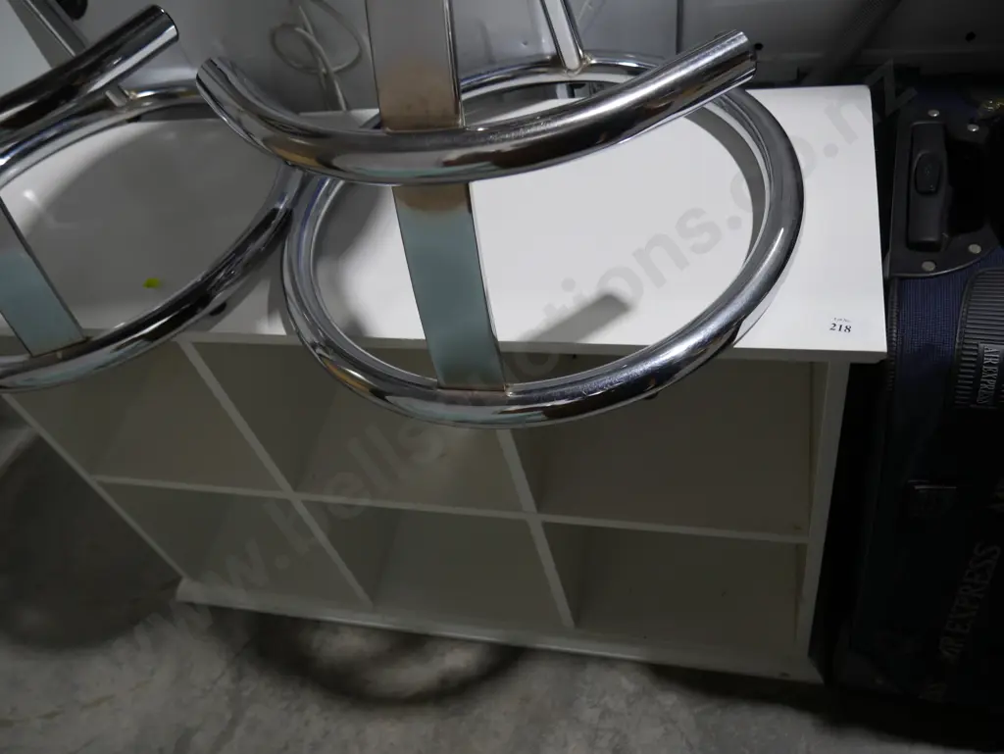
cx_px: 502
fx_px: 871
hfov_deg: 59.9
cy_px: 377
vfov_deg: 46.8
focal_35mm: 30
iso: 200
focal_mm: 15
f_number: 3.6
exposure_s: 1/100
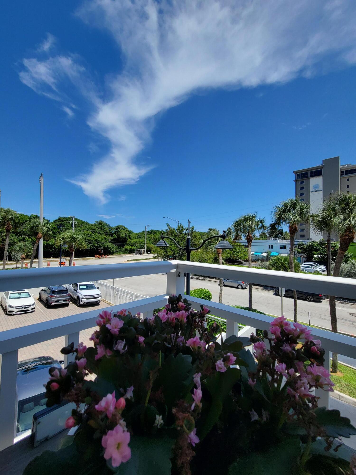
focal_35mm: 13
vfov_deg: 106.2
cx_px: 178
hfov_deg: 89.9
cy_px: 238
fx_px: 178
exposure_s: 1/1610
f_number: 2.2
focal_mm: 2.2
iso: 50
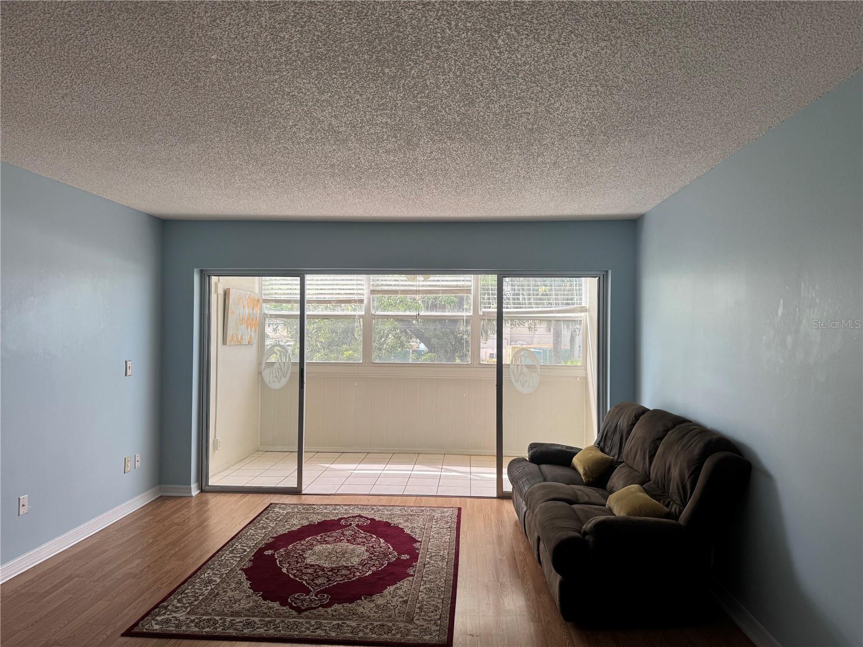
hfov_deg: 71.6
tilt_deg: -1.5
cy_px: 324
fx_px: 598
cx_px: 432
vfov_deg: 56.8
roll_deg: -0.4
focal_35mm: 24
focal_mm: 6.76
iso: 64
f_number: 1.78
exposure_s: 1/142
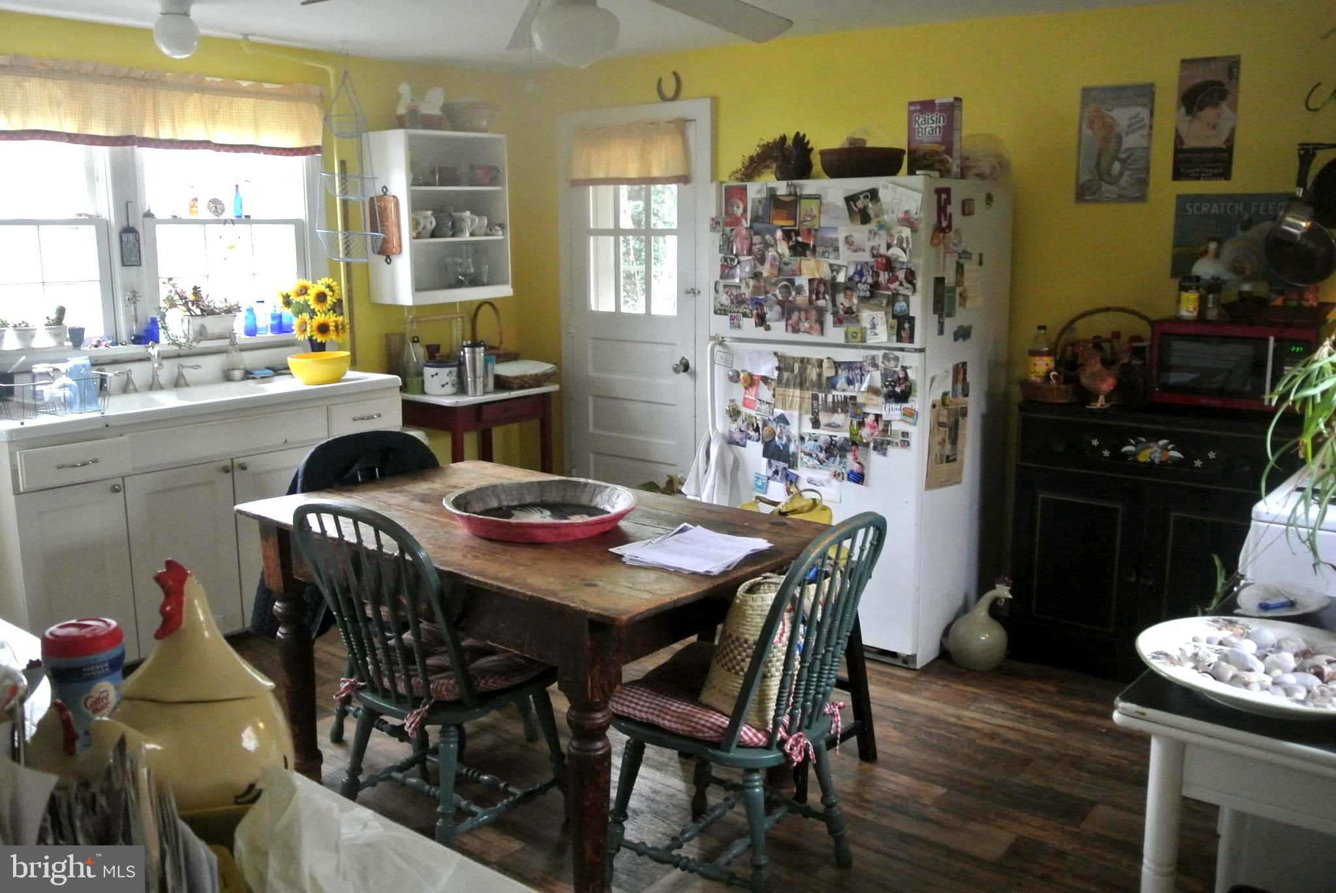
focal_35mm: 30
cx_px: 668
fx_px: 1114
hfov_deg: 61.9
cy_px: 446
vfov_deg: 43.7
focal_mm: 11.4
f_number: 3.5
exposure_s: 1/50
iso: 800
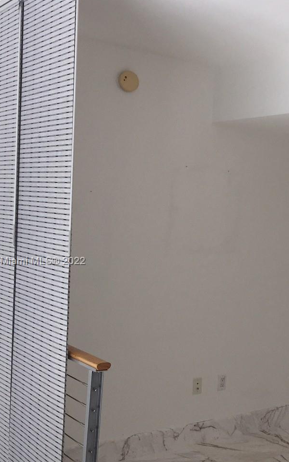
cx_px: 315
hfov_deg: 23.8
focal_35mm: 51
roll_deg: -3.4
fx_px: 642
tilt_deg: -3.1
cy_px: 262
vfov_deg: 39.5
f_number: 2.2
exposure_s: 1/120
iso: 50
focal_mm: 4.15
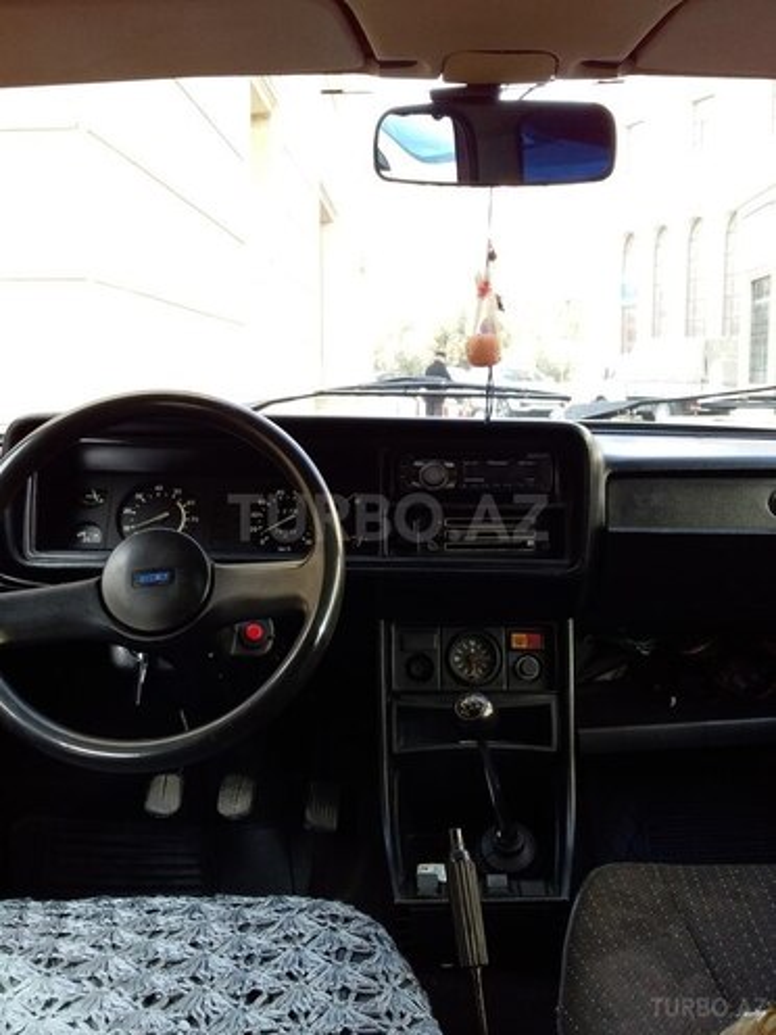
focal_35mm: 31
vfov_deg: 58.4
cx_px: 388
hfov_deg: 45.4
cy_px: 518
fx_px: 927
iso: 50
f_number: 2.2
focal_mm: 3.3
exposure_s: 1/50
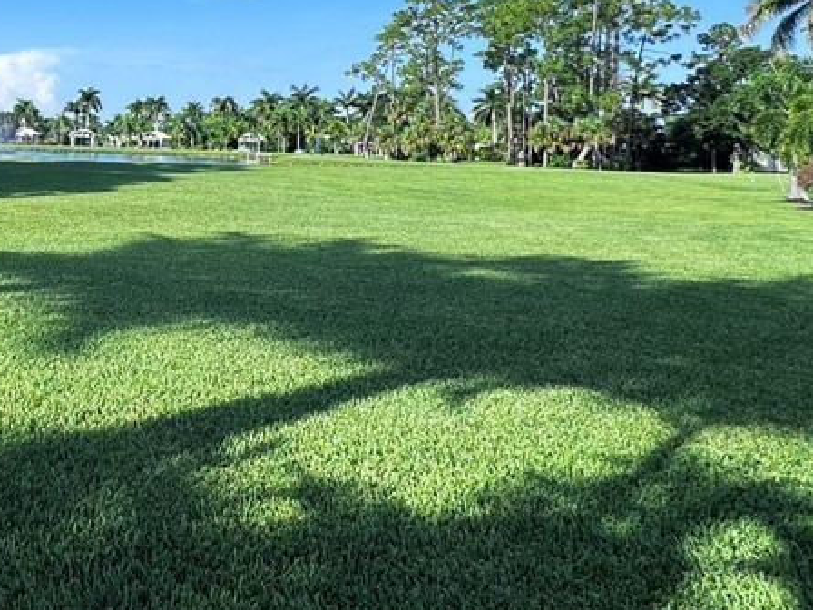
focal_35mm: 32
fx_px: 752
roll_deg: -0.3
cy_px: 109
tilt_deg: +3.0
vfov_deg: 41.9
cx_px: -56
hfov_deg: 44.9
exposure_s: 1/720
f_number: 2.2
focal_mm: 2.22
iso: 50
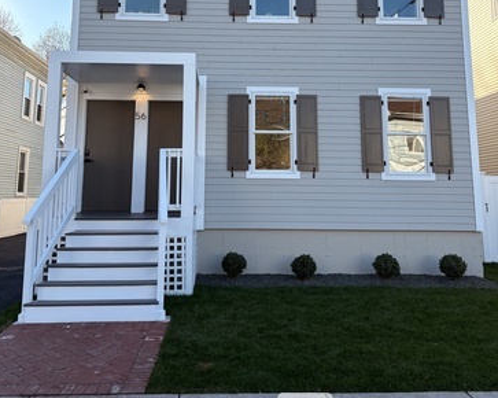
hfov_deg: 51.5
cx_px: 242
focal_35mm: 35
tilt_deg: +10.2
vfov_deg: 41.1
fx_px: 516
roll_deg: -0.8
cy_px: 104
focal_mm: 5.96
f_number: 1.6
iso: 64
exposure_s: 1/1217
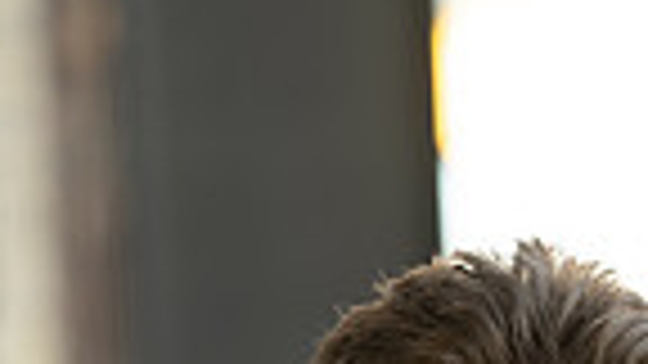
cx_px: 459
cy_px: 993
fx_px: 4794
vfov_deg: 4.2
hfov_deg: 7.7
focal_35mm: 279
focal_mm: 85
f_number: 1.8
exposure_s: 1/160
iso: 100
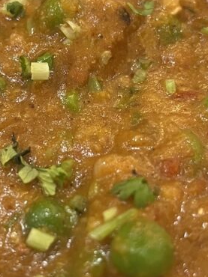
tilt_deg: -54.1
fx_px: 578
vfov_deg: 27.0
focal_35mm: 72
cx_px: 70
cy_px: 117
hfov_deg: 20.3
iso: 400
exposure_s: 1/50
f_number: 1.6
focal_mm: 5.1
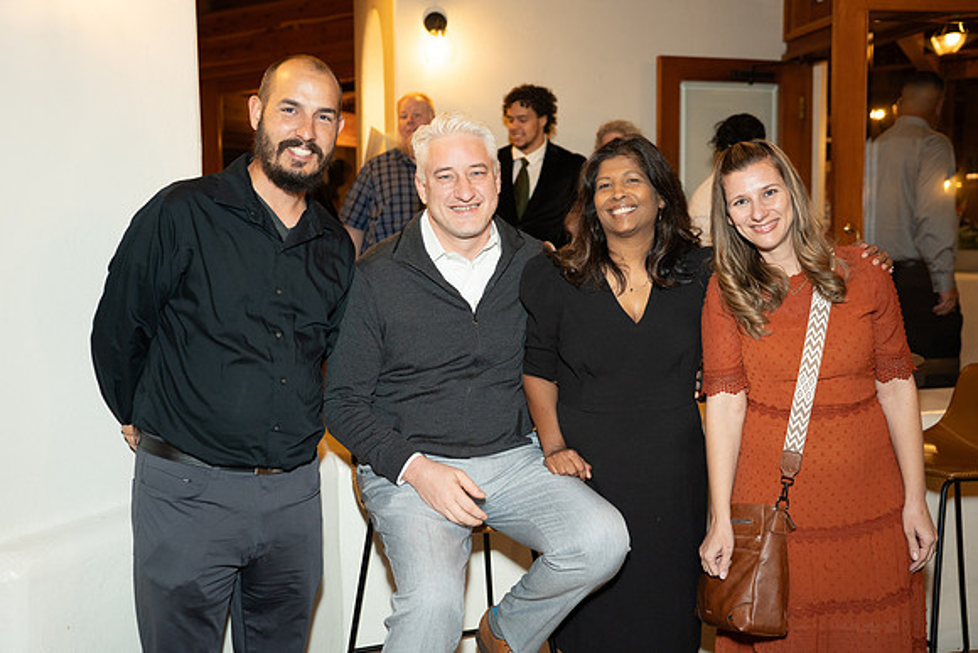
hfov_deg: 54.0
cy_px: 326
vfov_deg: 37.6
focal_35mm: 35
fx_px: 959
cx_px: 489
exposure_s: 1/100
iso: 1600
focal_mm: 35.3
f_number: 2.8
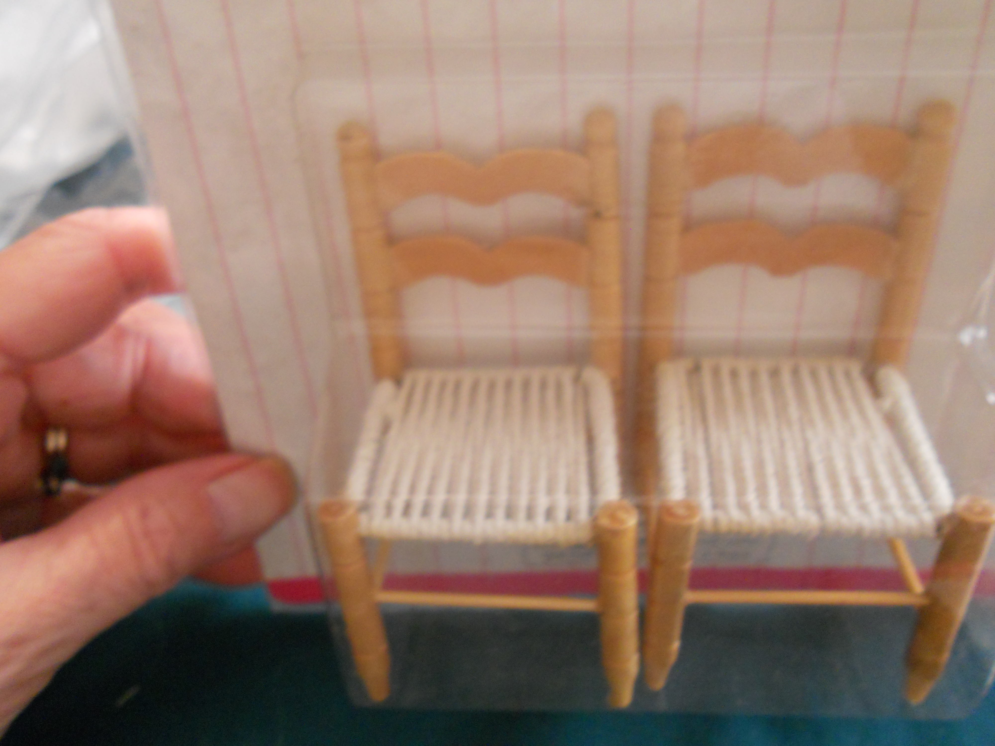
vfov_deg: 44.2
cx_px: 498
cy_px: 373
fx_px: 920
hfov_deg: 56.8
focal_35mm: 32
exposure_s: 1/30
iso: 400
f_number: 3.5
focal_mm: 5.8
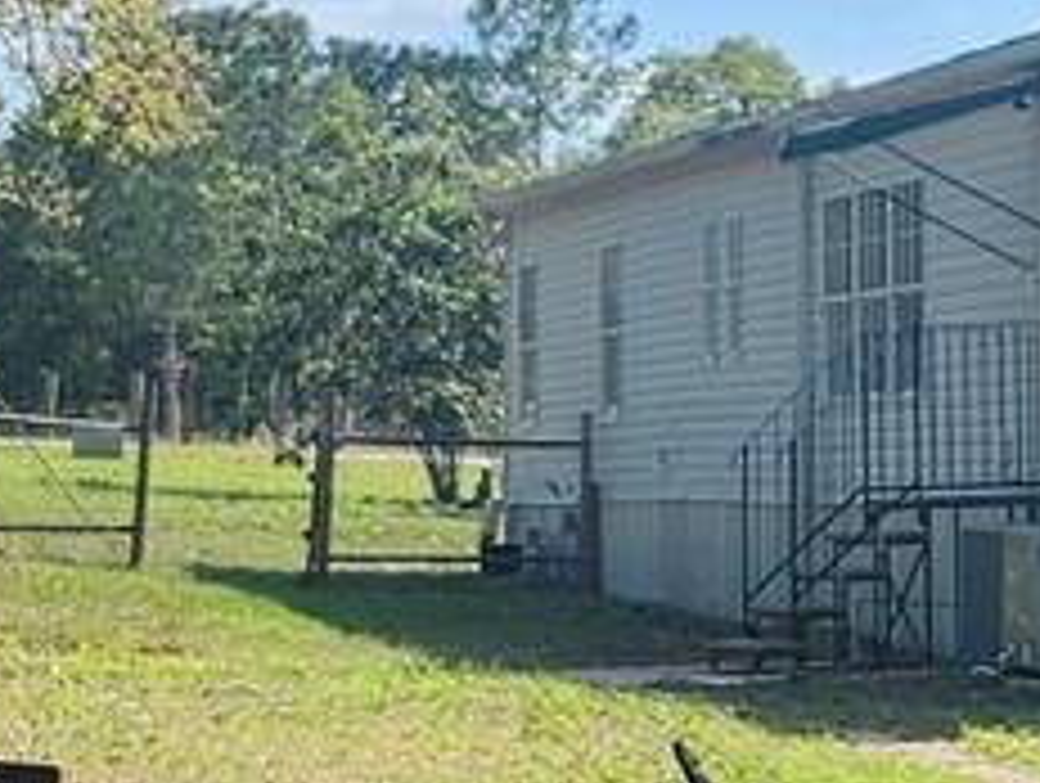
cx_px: 1733
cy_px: 140
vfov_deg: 9.3
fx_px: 4784
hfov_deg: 11.7
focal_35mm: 159
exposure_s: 1/1038
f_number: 1.8
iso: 25
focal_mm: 5.54
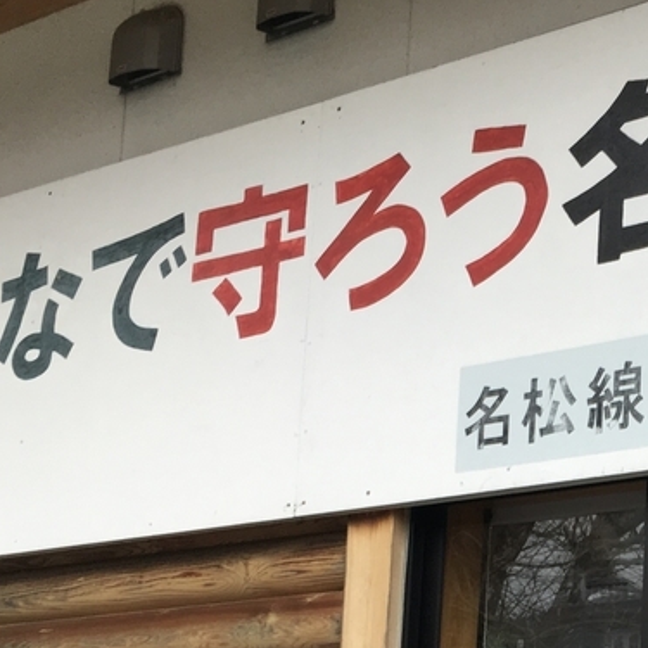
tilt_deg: +7.8
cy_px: 674
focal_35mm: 82
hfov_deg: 20.2
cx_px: 700
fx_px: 1737
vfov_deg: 20.4
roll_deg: -1.8
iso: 40
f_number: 2.2
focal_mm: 4.15
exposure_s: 1/120
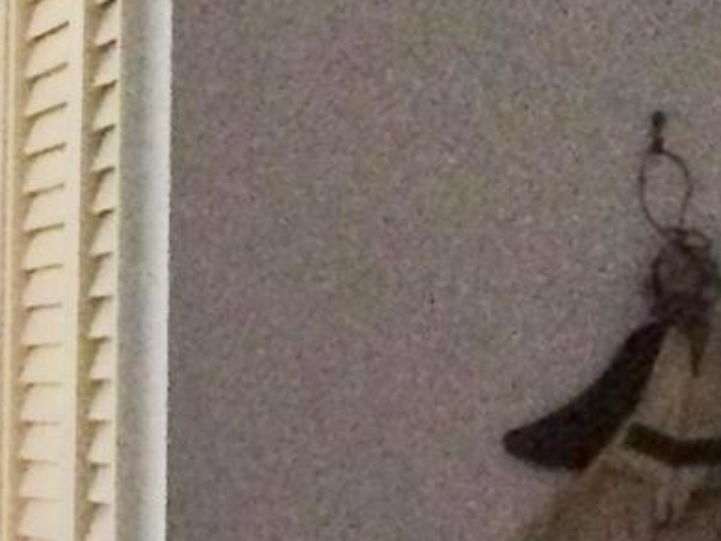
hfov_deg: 8.2
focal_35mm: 230
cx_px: -725
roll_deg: -2.0
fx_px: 4791
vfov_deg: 6.4
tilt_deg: -4.9
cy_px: 846
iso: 160
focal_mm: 3.3
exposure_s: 1/30
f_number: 2.4
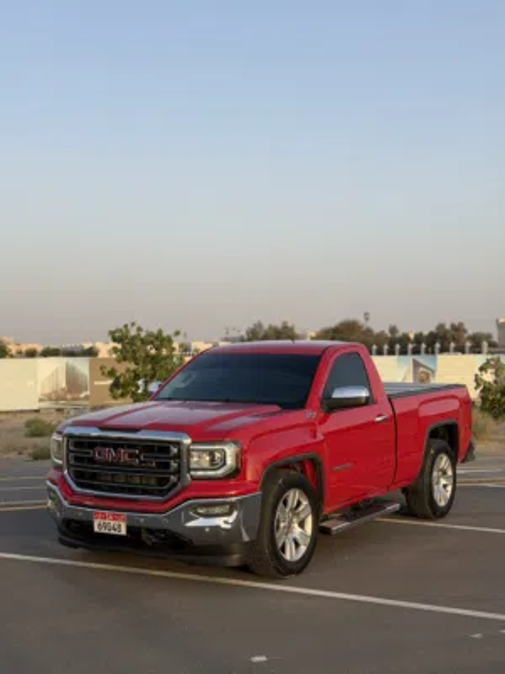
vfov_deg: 39.7
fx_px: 934
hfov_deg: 30.3
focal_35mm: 48
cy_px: 337
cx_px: 252
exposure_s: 1/1838
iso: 64
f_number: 1.78
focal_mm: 6.76
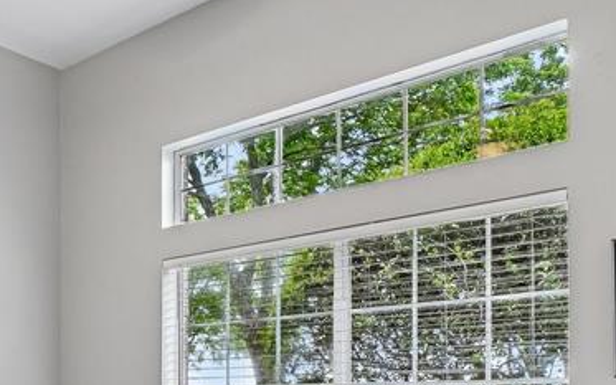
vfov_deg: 28.0
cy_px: 415
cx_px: 12
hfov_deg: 41.5
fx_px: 705
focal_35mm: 42
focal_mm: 10
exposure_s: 1/8
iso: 400
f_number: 8
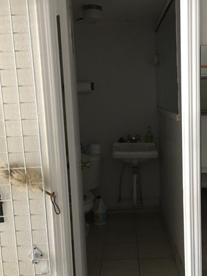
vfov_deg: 46.8
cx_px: 121
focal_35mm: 40
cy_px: 139
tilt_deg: -5.8
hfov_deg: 35.9
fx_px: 319
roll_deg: +2.3
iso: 80
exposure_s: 1/4
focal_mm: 4.15
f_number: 2.2
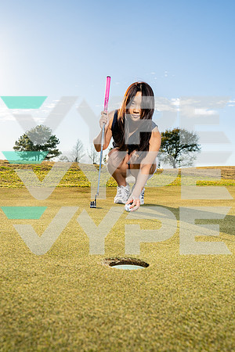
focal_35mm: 35
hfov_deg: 37.9
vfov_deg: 54.4
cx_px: 118
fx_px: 343
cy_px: 176
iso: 100
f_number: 8
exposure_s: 1/250
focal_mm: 35
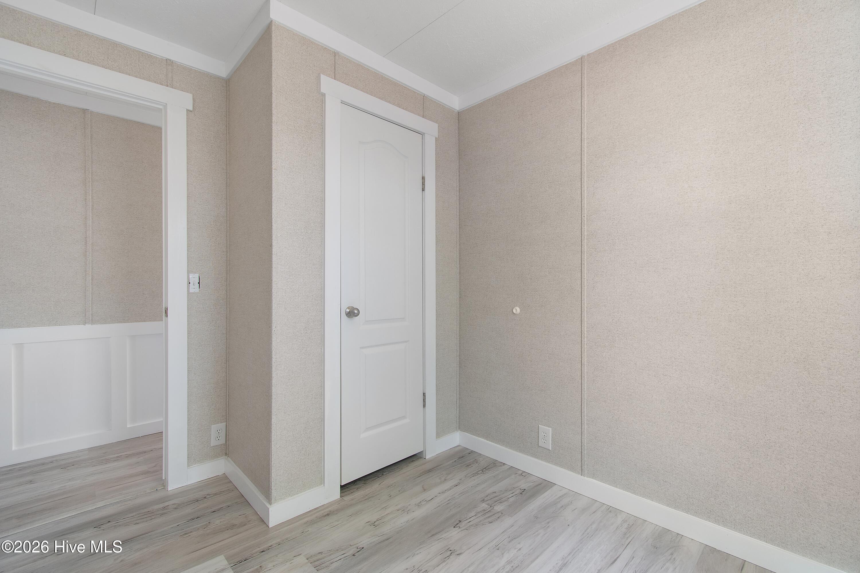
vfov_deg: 77.3
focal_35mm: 15
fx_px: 358
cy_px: 286
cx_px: 430
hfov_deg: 100.4
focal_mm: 10
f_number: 4.5
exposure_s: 1/8
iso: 100
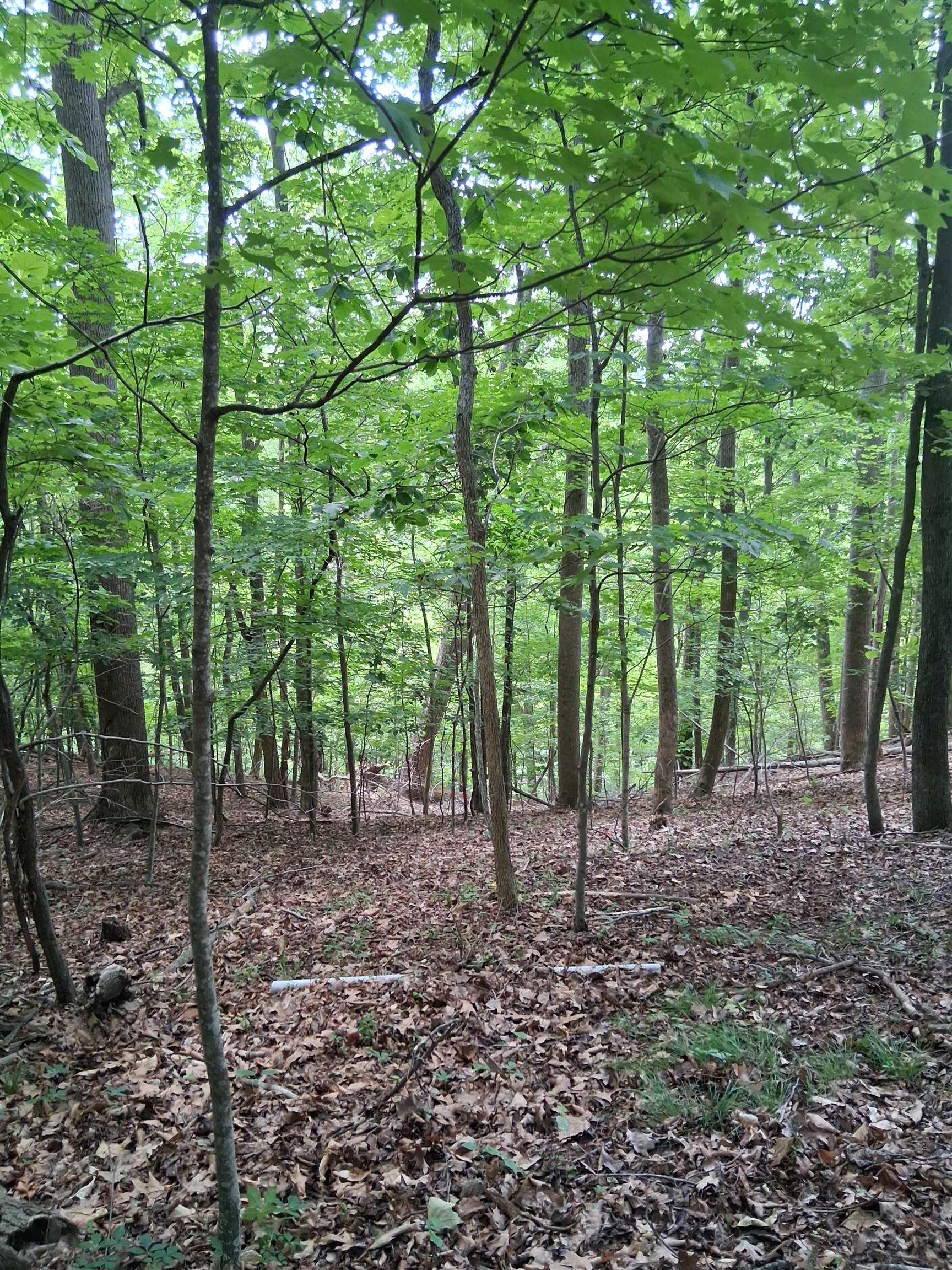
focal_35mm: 26
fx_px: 953
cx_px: 476
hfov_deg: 53.1
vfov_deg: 67.3
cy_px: 635
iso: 250
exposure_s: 1/120
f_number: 1.8
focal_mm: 3.98
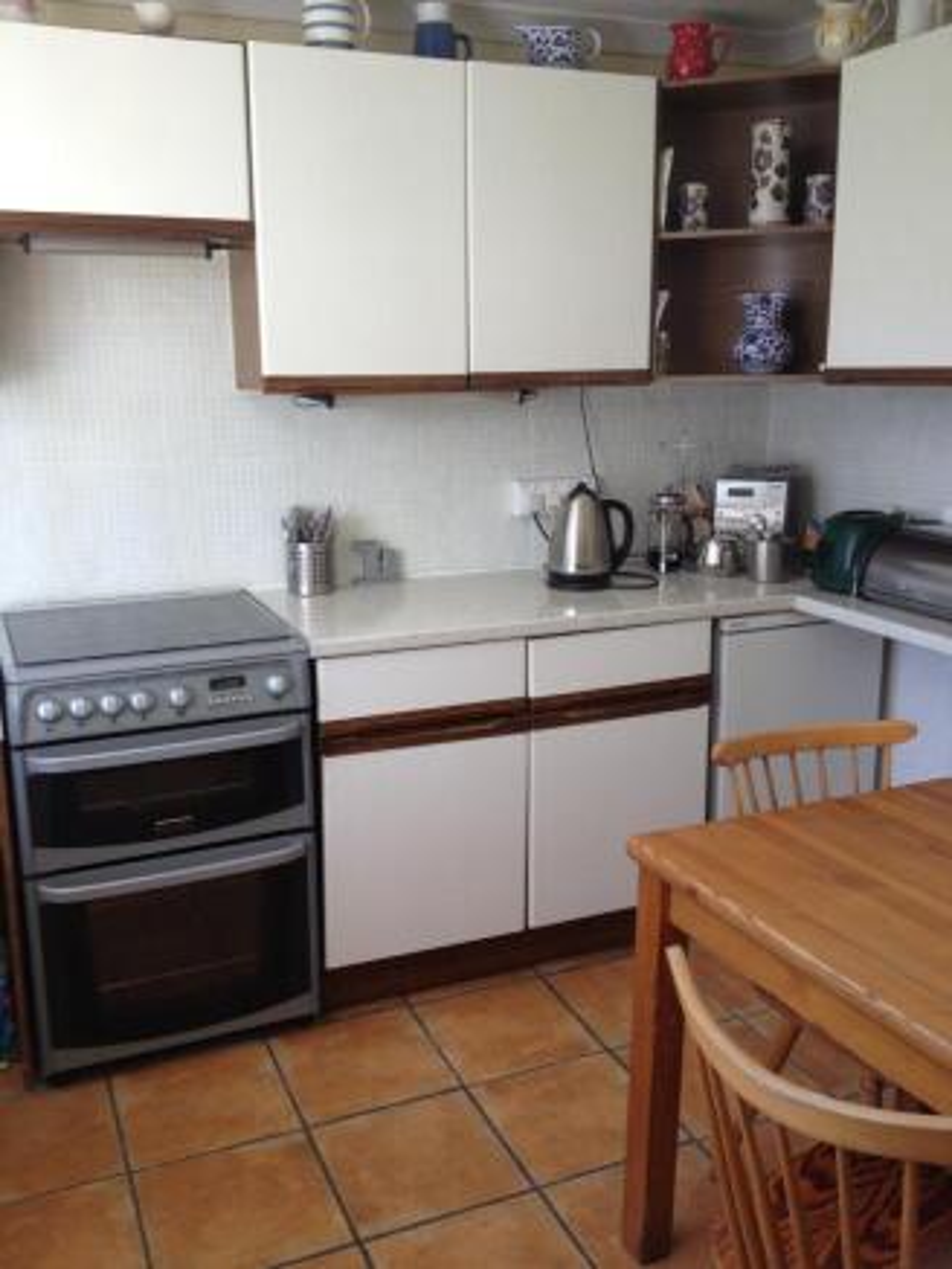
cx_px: 476
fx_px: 1283
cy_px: 634
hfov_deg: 40.7
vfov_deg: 52.6
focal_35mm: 35
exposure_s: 1/60
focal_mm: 4.28
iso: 64
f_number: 2.4
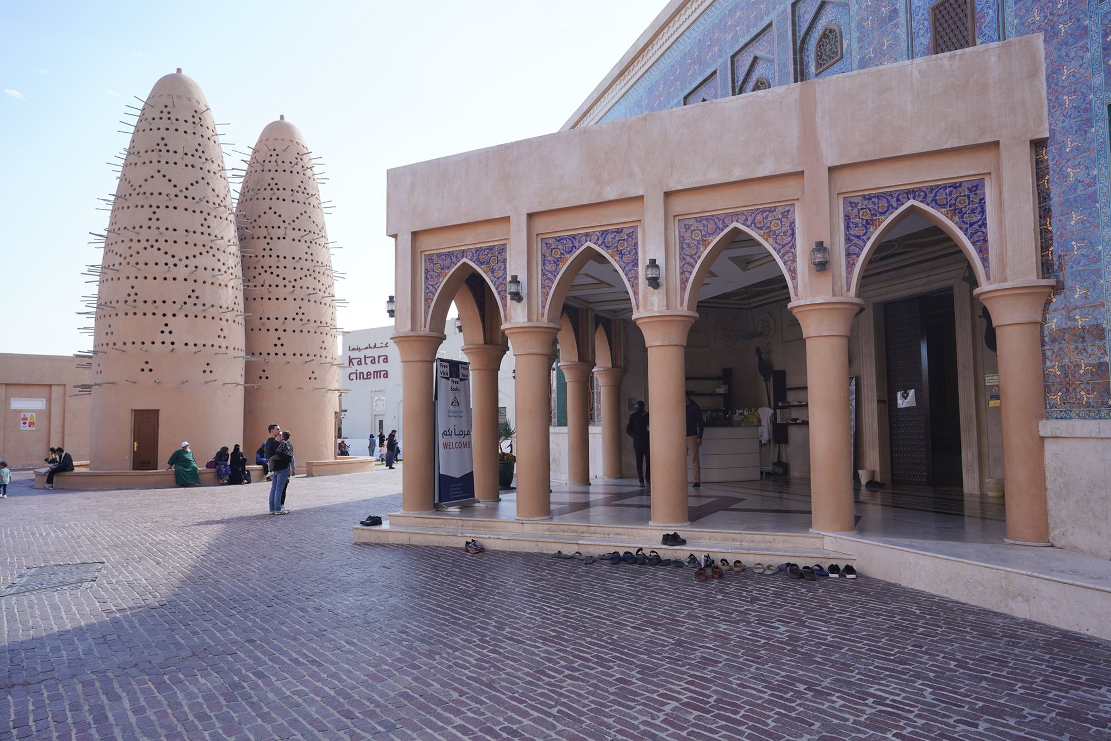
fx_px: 741
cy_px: 370
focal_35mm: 24
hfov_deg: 73.7
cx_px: 556
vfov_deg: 53.1
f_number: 9
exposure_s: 1/100
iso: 100
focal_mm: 24
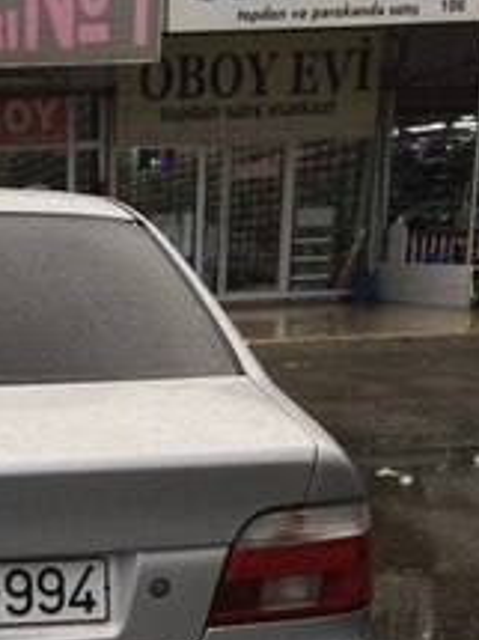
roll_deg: +2.9
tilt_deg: -21.4
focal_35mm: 67
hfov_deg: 20.9
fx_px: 1237
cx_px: -48
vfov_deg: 26.6
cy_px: 705
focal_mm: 4.15
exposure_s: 1/336
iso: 32
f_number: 2.2
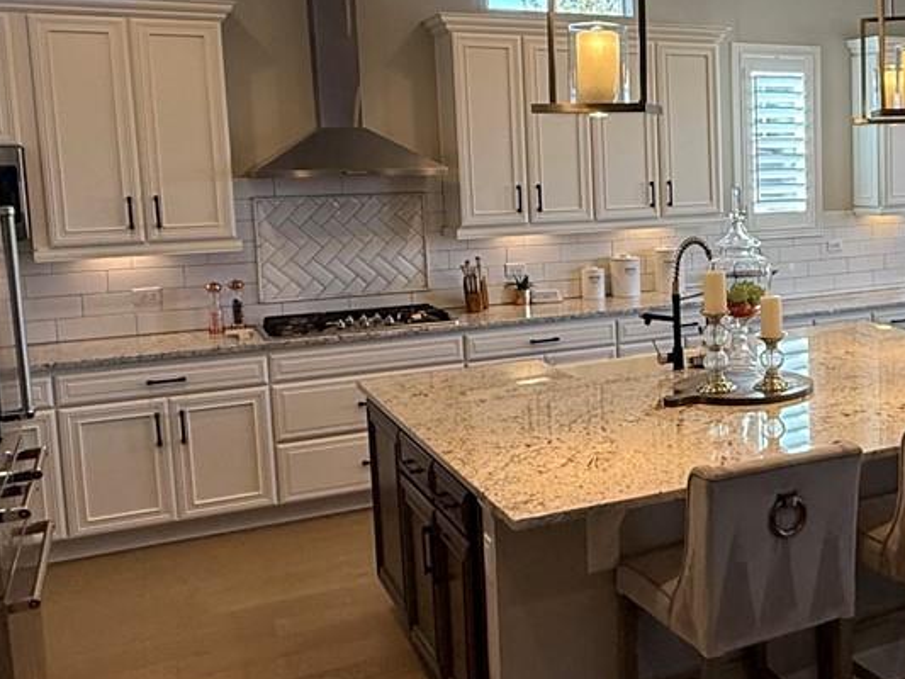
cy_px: 277
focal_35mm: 42
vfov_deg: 34.3
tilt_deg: -6.6
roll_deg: +1.4
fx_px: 1098
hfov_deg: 41.3
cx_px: 815
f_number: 2.2
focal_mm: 2.22
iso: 125
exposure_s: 1/120
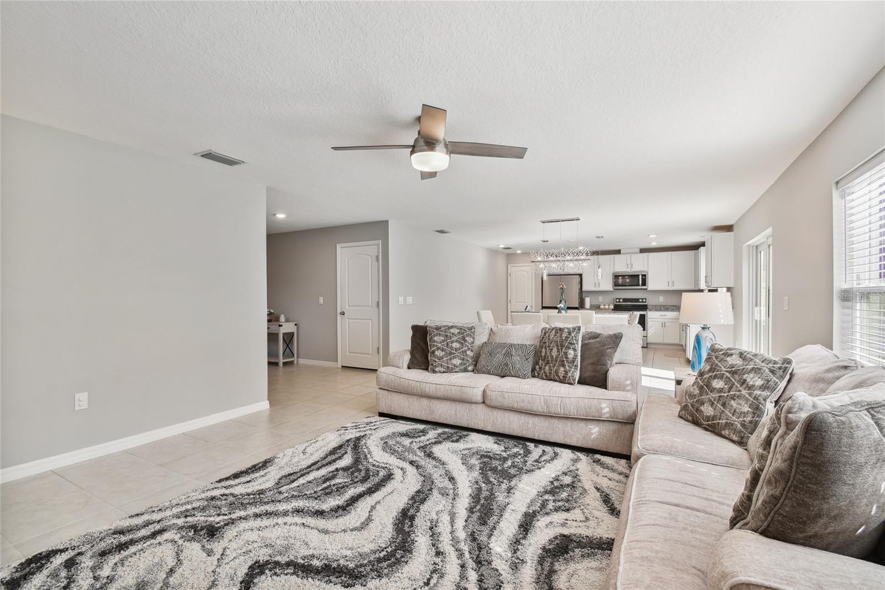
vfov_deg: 77.3
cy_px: 295
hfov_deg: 100.4
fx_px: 369
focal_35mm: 15
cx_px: 442
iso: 100
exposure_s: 1/15
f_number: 8
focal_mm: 10
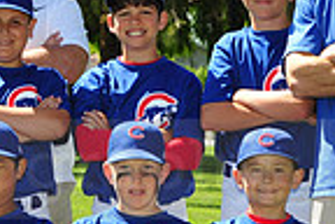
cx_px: -14
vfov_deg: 4.3
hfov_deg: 6.4
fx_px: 3005
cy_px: 149
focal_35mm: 323
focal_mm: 80
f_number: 8
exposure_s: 1/250
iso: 200
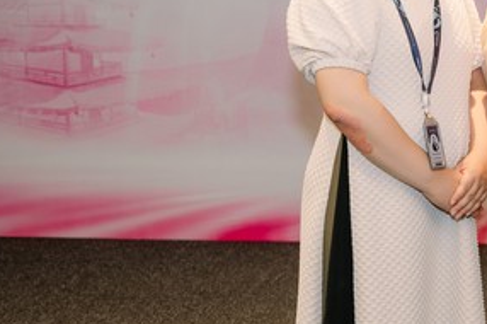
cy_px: 24
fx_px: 1621
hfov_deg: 16.3
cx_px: 611
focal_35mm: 120
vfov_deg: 11.3
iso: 640
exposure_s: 1/100
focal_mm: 47
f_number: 3.5
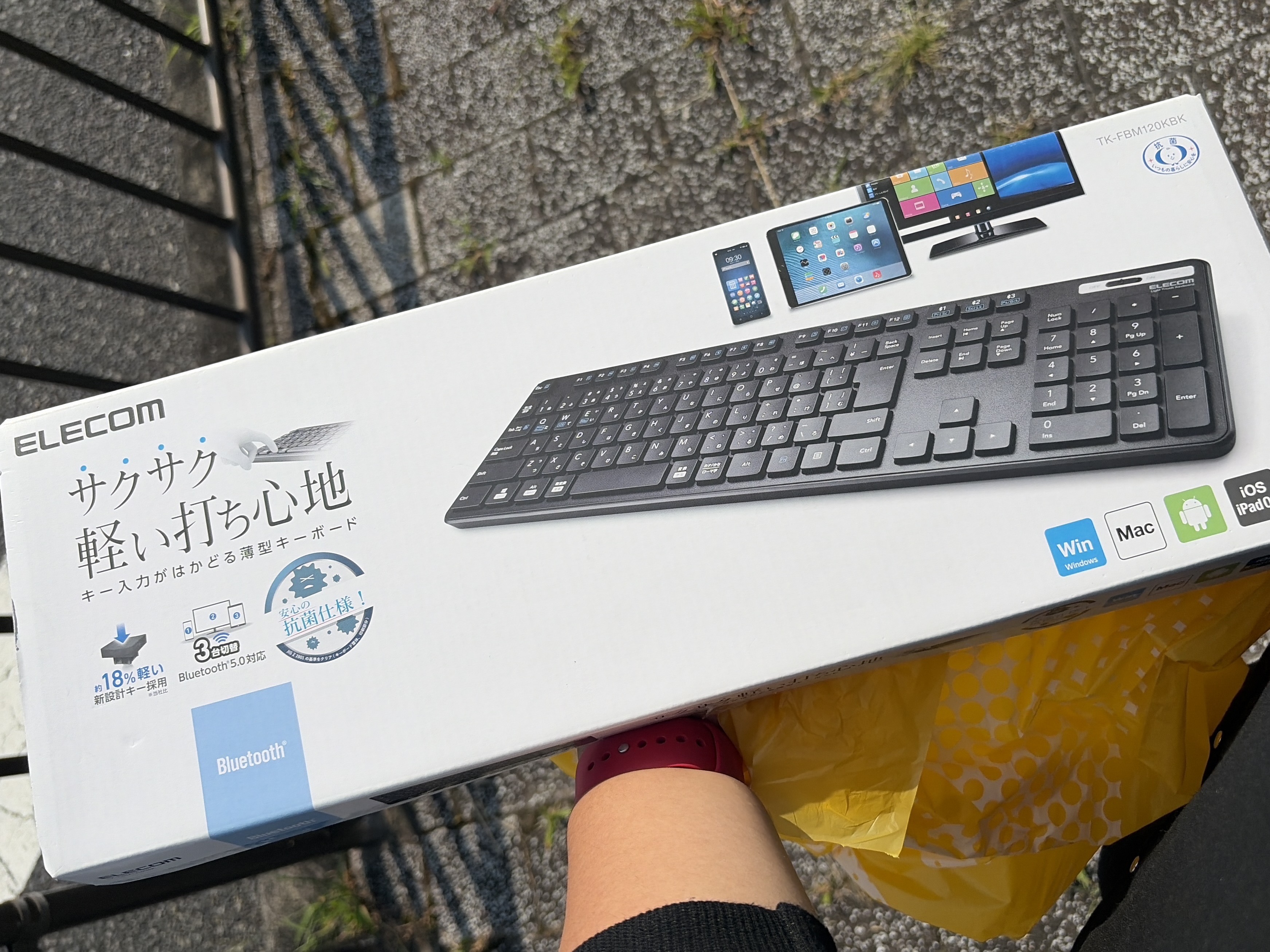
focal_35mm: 26
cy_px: 476
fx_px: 954
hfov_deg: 67.3
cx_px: 635
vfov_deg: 53.1
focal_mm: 5.96
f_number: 1.6
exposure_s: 1/8850
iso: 50
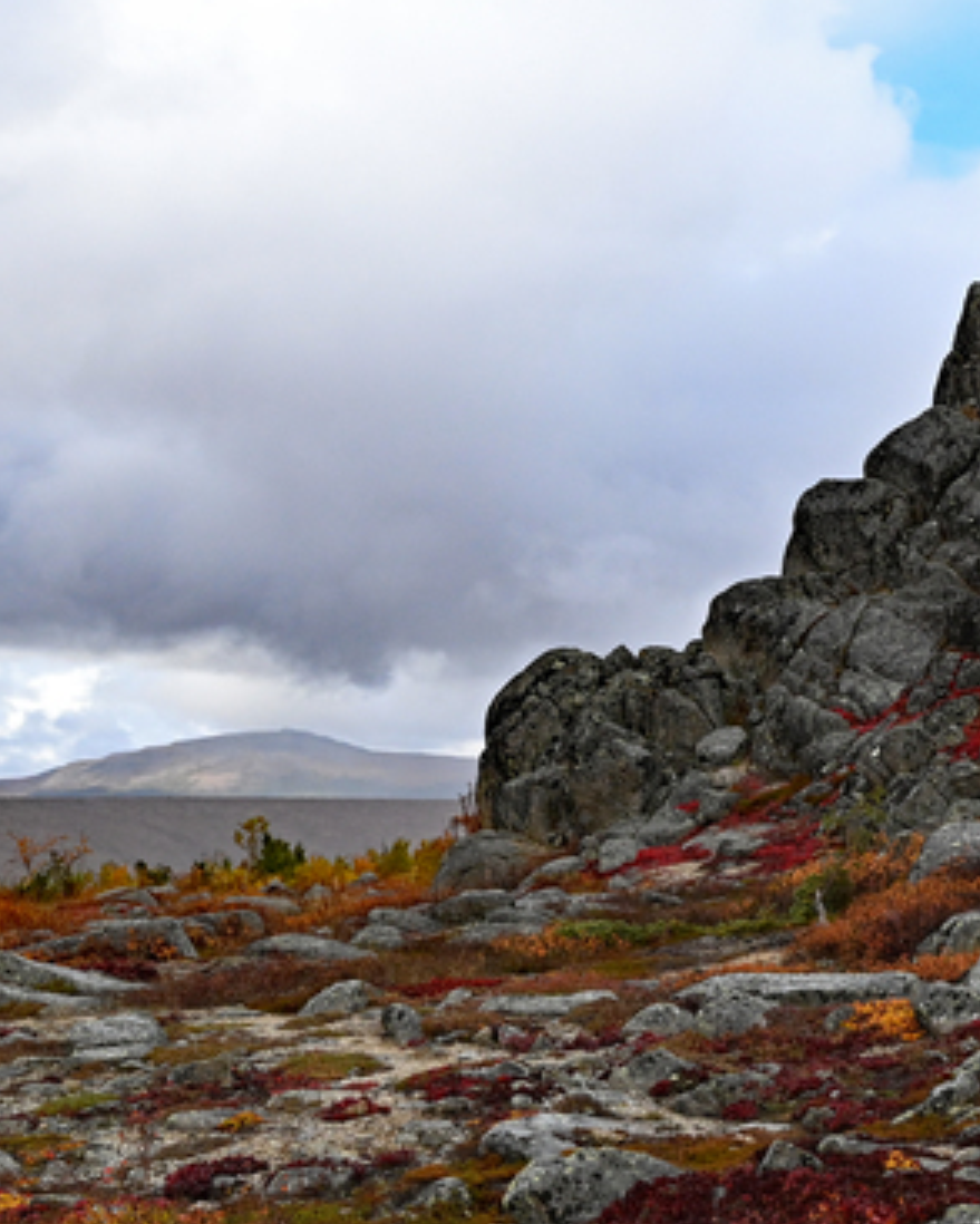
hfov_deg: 22.8
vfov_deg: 28.7
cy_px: 620
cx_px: 799
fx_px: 2392
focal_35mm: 66
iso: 1600
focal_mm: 31
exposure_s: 1/2500
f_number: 6.3
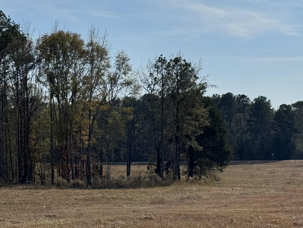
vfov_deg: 14.1
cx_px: 169
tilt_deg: -0.4
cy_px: 140
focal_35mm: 105
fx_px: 919
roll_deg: +1.0
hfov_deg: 18.7
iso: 80
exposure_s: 1/10526
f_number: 1.78
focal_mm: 6.76
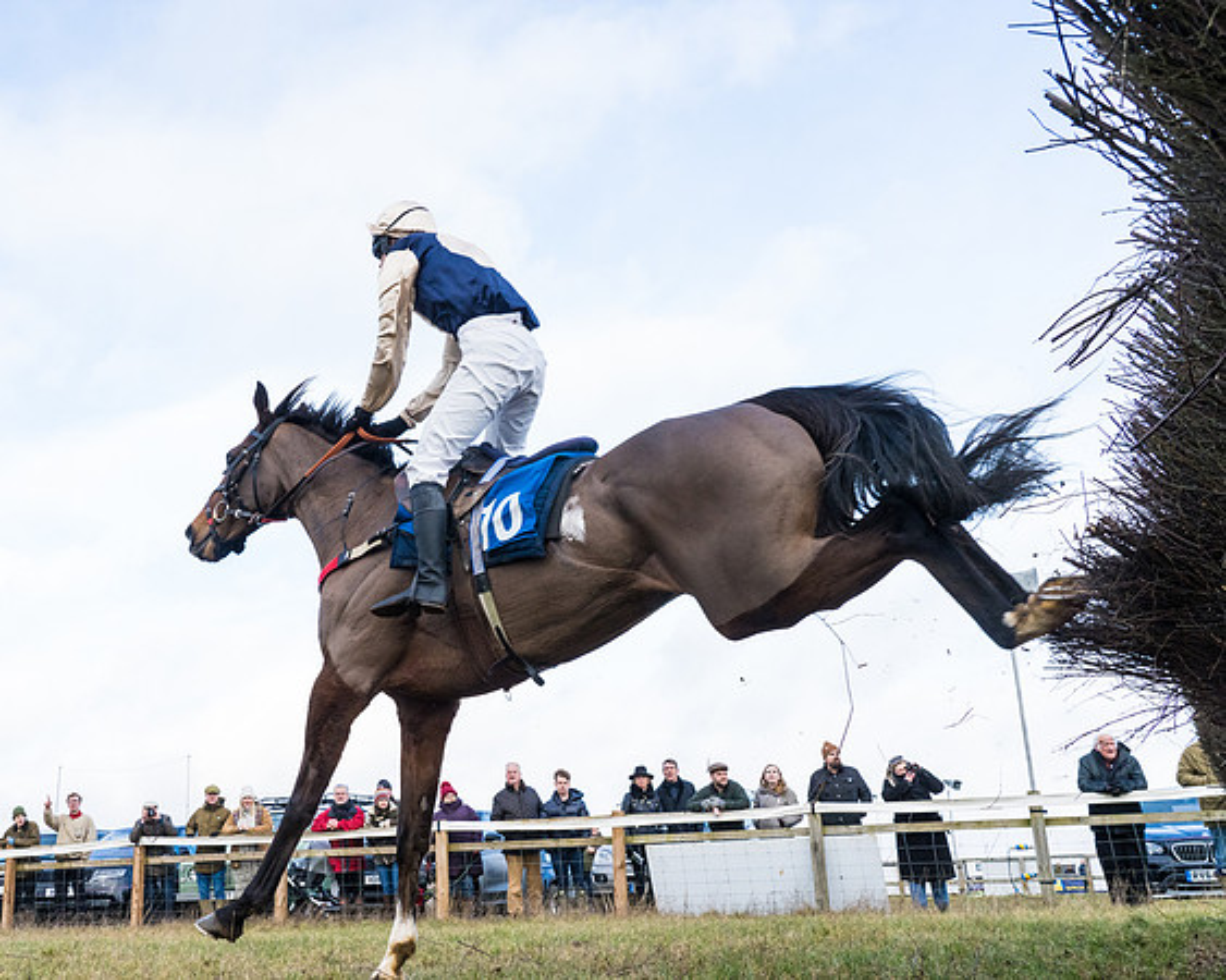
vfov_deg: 38.8
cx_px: 444
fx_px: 1389
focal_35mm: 38
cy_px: 459
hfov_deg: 47.1
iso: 2000
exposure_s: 1/1600
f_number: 8
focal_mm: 32
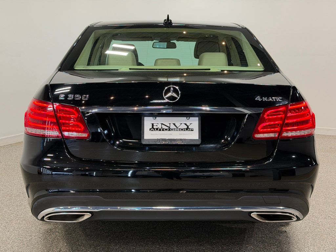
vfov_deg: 30.3
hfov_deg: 39.7
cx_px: 168
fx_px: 466
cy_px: 126
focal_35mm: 48
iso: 80
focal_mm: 6.76
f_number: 1.78
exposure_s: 1/120
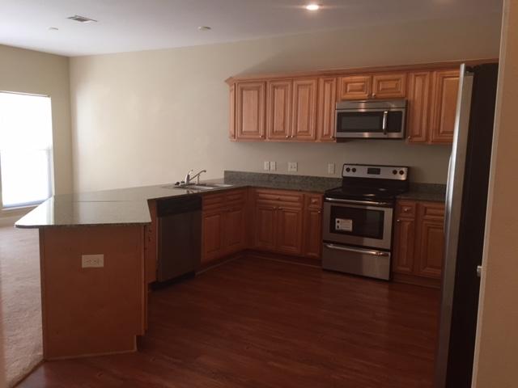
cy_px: 194
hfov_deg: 61.7
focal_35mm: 29
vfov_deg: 48.2
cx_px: 259
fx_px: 434
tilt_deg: -6.8
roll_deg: -0.8
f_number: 2.2
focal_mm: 4.15
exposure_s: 1/30
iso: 50
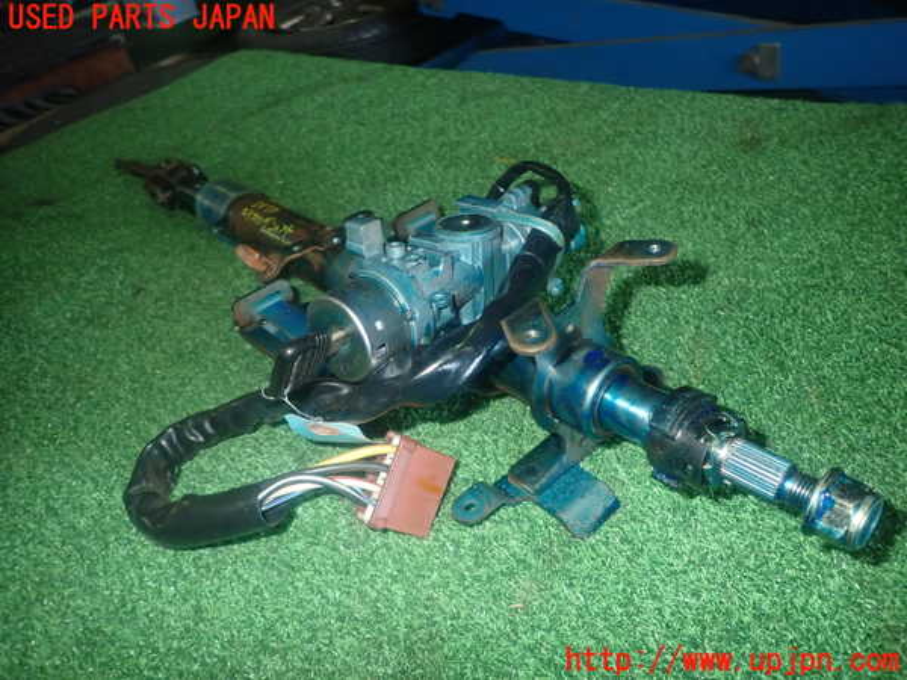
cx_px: 454
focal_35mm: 25
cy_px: 340
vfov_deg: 54.9
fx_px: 655
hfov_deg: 69.4
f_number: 5.6
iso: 400
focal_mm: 4.5
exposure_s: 1/30
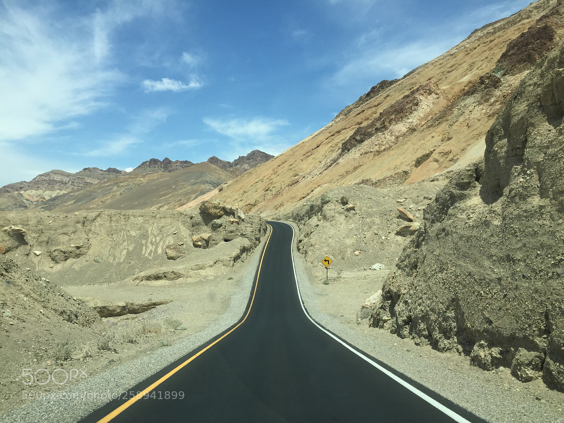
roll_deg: -2.7
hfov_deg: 61.7
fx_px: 472
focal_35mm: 29
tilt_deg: -0.3
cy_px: 212
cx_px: 282
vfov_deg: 48.2
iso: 32
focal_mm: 4.15
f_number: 2.2
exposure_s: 1/2475
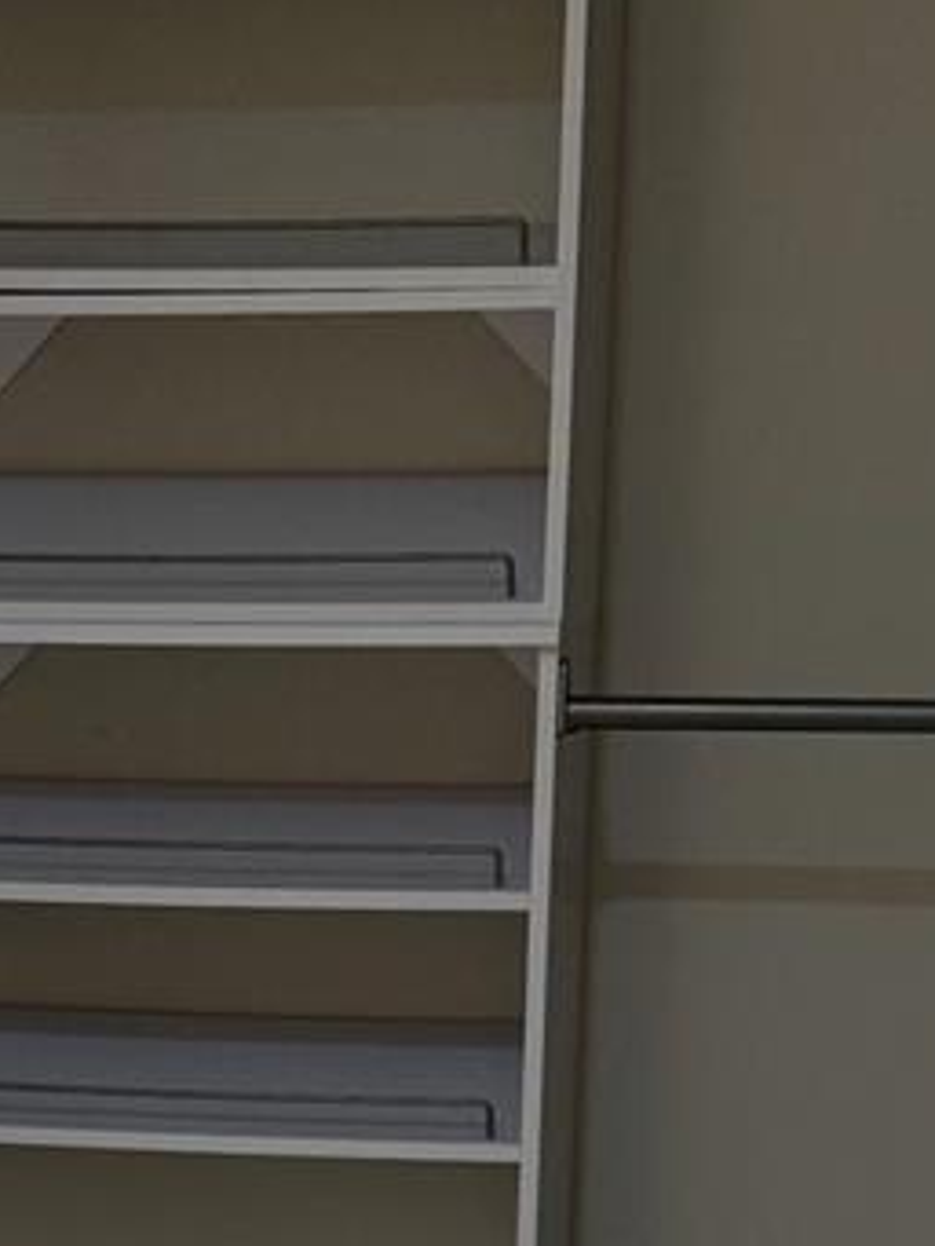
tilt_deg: -20.4
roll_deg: +1.6
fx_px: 3887
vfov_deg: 16.9
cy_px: 1714
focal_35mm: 108
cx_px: -11
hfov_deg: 13.5
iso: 125
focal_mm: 6.76
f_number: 1.78
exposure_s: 1/60
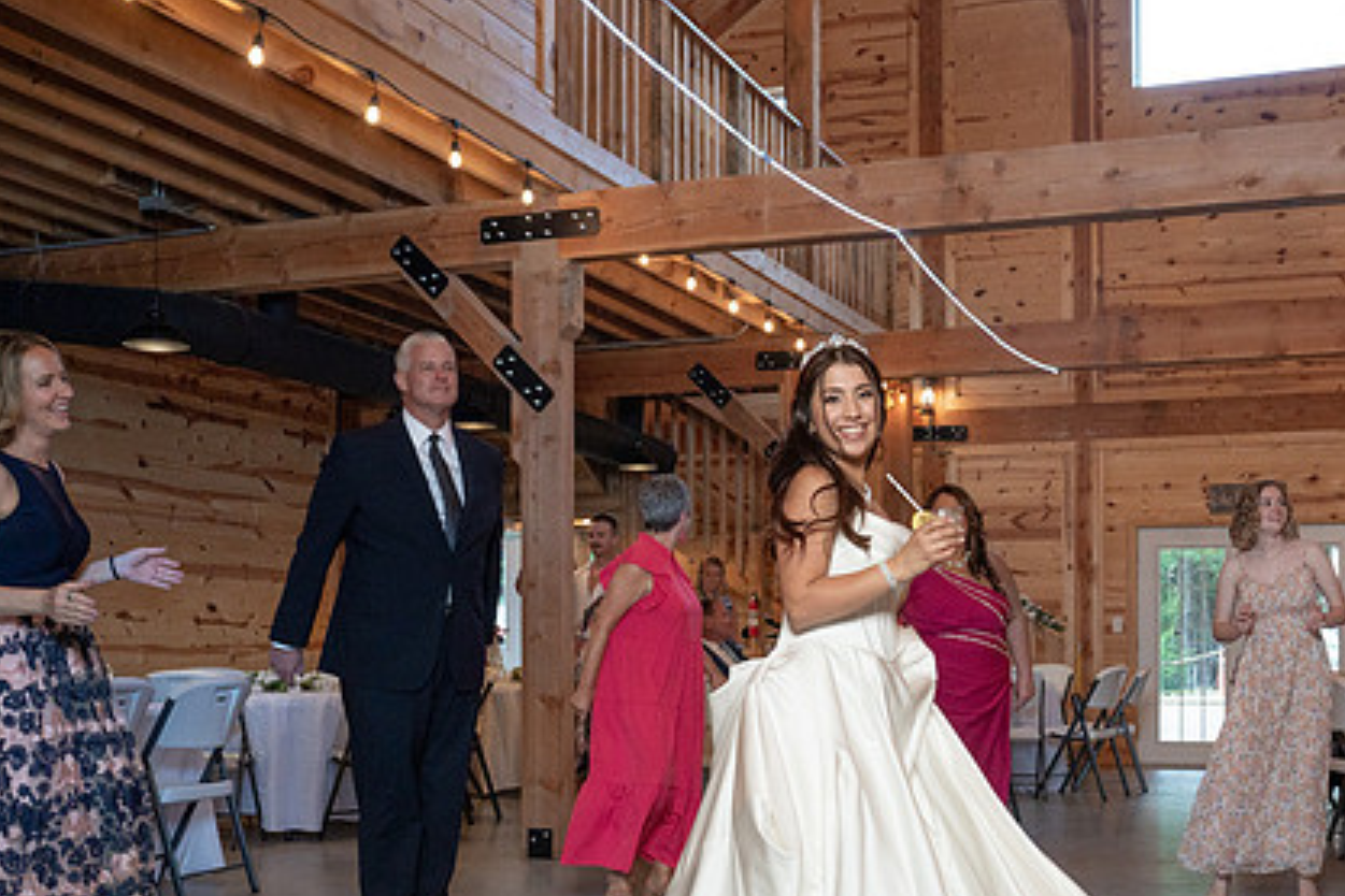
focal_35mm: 44
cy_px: 642
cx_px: 815
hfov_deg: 44.2
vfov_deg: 30.1
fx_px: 1644
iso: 2000
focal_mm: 30
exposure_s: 1/200
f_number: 5.6
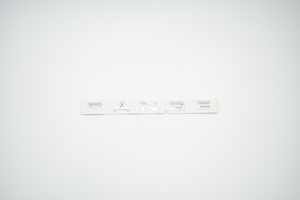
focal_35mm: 36
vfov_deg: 36.9
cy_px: 100
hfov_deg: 53.1
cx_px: 150
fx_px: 300
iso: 160
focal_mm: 24
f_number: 5
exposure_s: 1/200
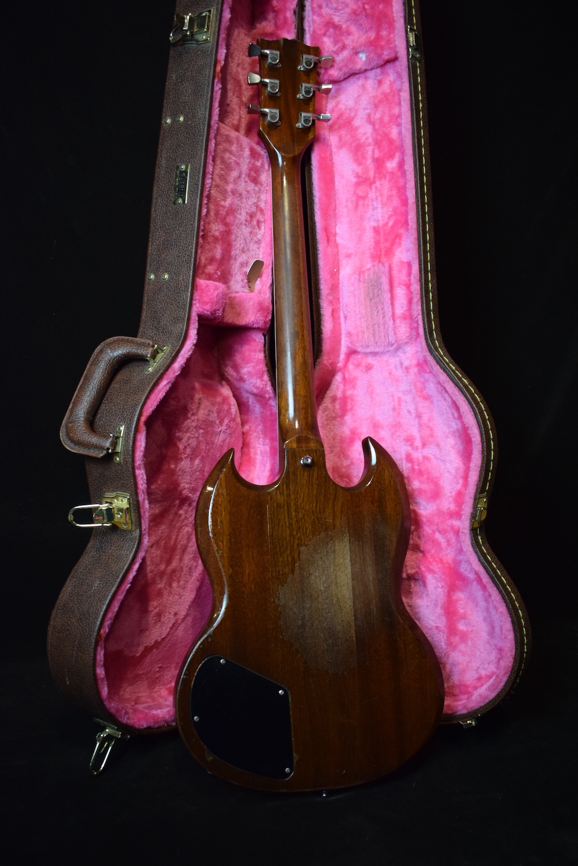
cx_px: 289
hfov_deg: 43.6
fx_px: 722
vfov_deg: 61.9
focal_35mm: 30
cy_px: 433
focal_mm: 20
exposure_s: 1/60
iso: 1600
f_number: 3.8
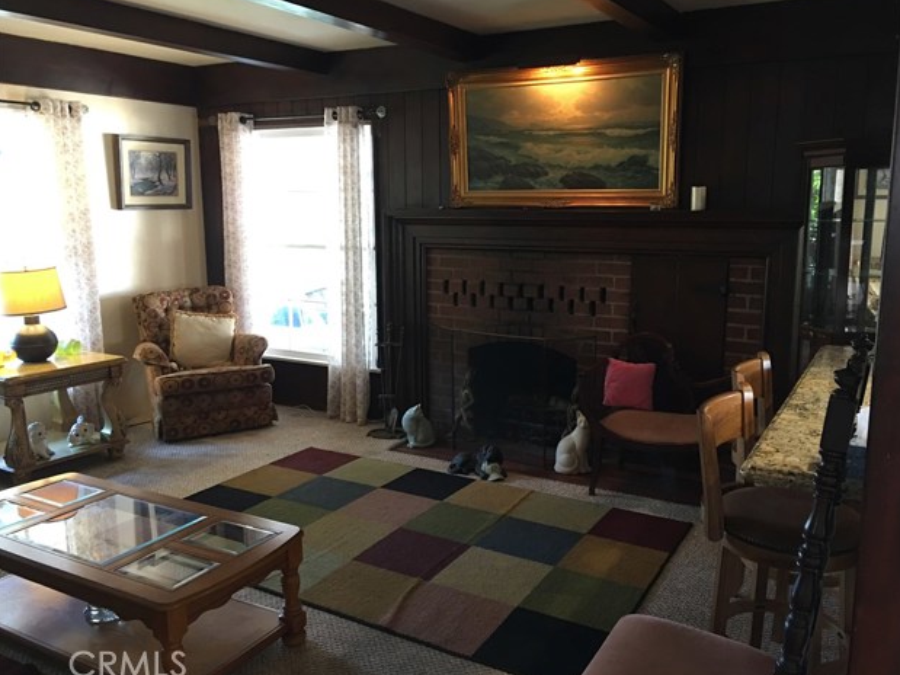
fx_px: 780
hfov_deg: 60.0
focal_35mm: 30
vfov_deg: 46.8
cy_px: 336
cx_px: 462
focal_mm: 4.15
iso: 100
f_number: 2.2
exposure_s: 1/15
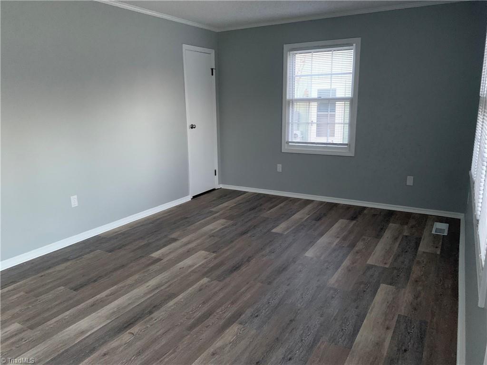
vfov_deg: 53.1
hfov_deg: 67.3
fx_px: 366
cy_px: 182
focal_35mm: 26
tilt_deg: -14.4
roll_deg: +0.3
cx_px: 244
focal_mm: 4.25
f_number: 1.8
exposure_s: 1/33
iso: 400
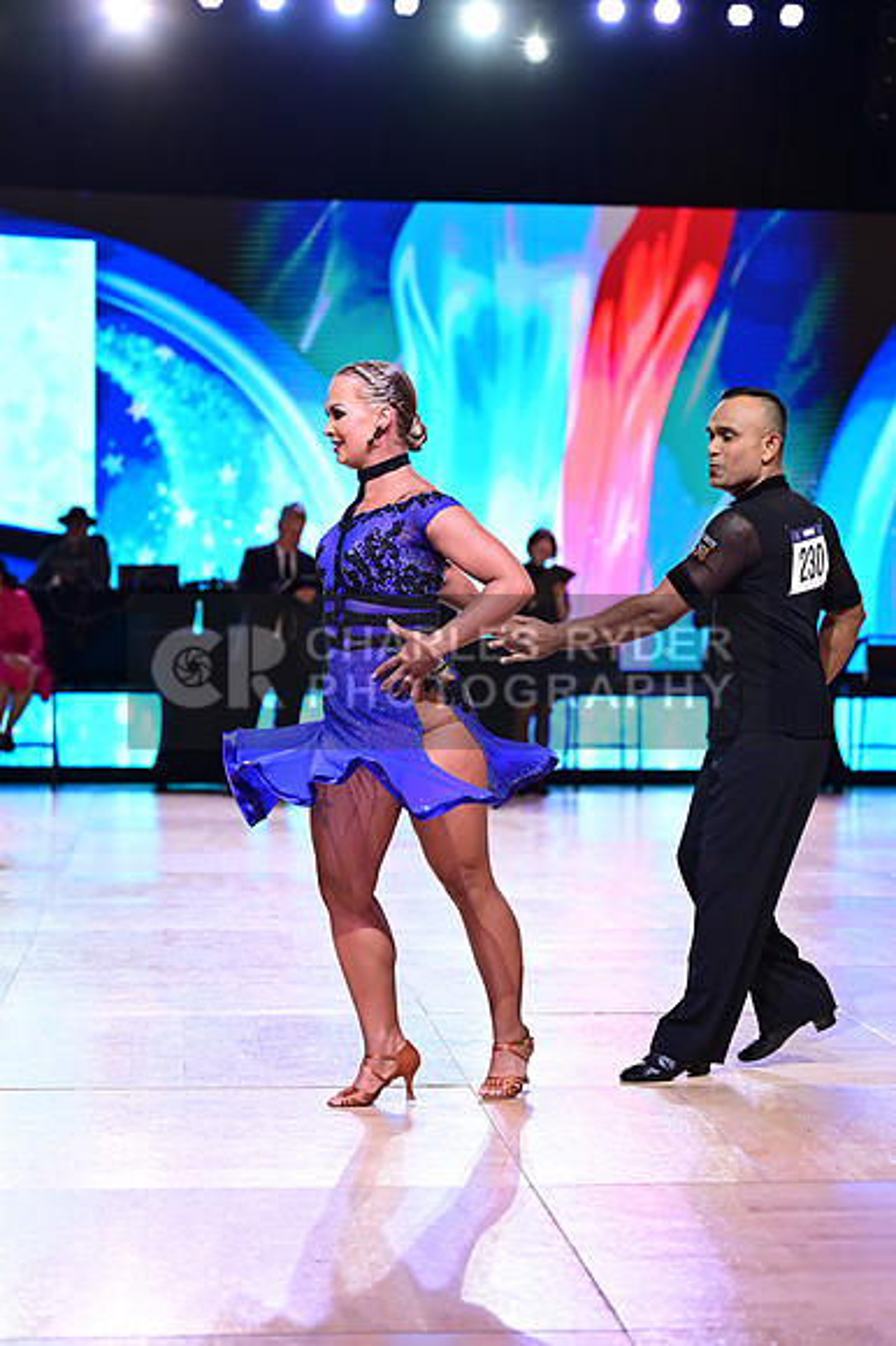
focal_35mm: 76
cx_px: 448
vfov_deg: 26.7
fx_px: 2841
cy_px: 673
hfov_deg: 17.9
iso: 1600
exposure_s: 1/500
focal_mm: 76
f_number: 2.8
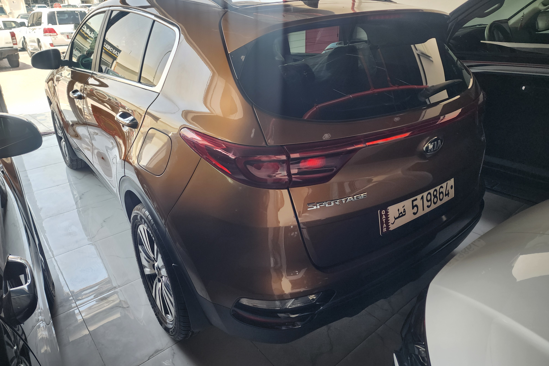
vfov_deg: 53.1
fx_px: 366
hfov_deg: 73.7
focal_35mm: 24
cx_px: 274
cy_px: 169
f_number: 1.8
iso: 100
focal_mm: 6.4
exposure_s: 1/180
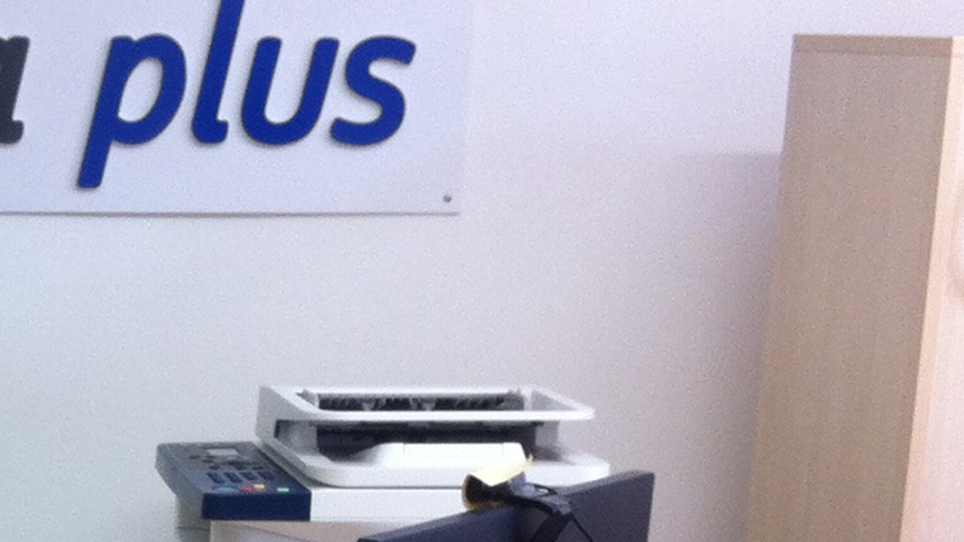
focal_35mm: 130
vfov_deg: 9.1
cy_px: 845
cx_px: -236
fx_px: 3323
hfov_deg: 15.8
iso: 80
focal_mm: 3.85
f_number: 2.8
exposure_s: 1/24
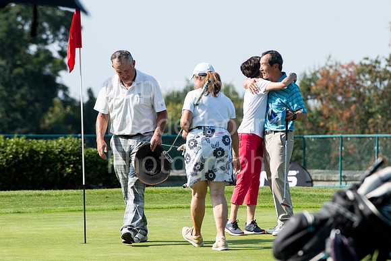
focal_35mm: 361
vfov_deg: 3.8
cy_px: 157
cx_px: 235
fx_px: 3922
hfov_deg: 5.7
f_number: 5.6
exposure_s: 1/3200
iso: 640
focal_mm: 200
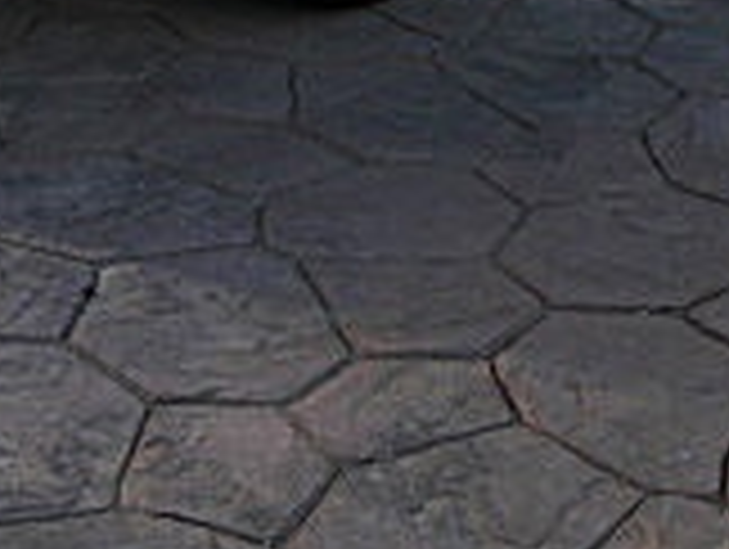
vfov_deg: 9.8
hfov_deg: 13.9
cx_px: 432
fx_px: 2995
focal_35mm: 142
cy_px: -504
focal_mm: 6.3
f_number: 2.8
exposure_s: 1/200
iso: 50
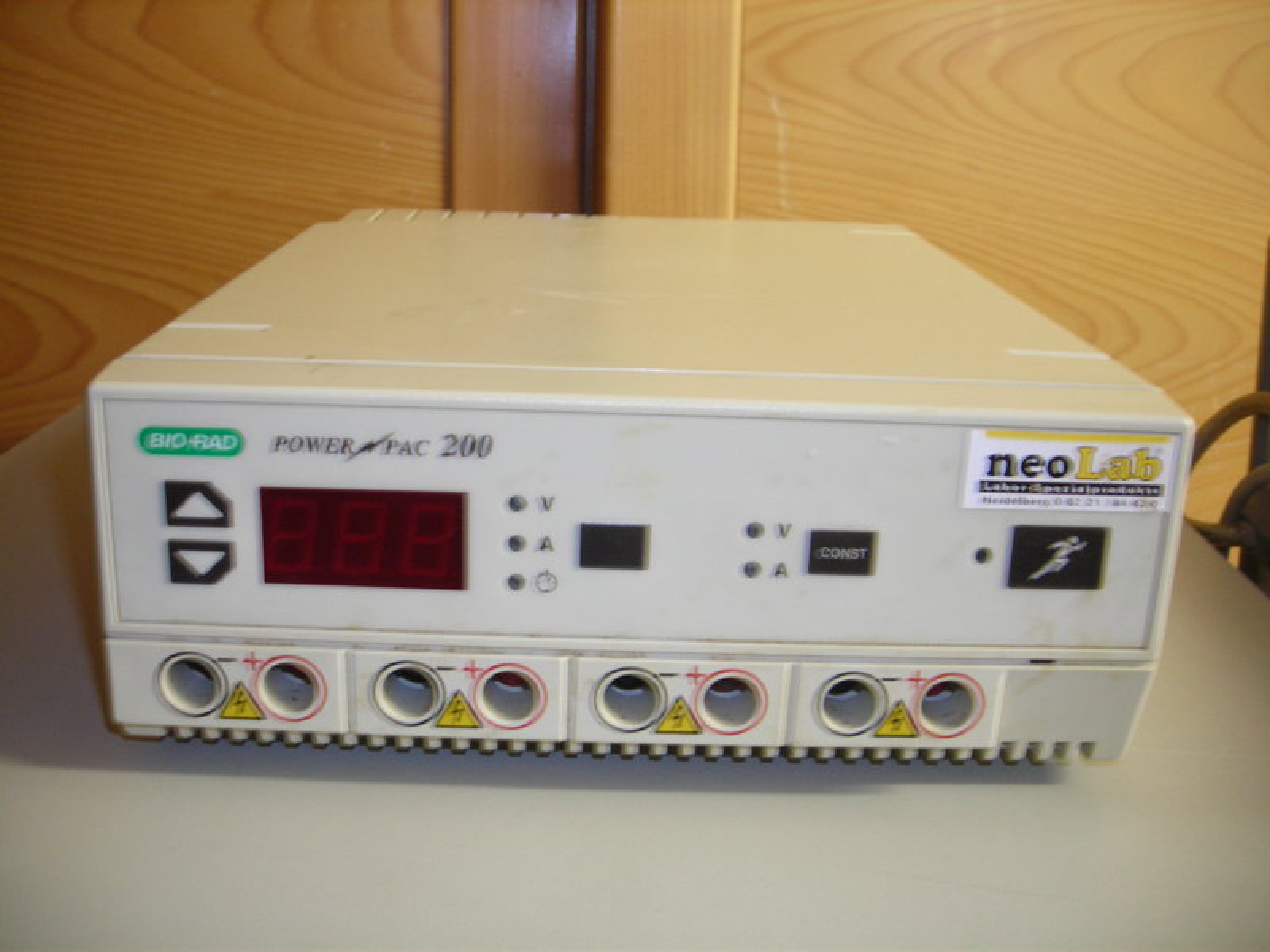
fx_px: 1394
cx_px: 635
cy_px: 476
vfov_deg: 37.7
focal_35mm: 38
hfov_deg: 49.0
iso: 200
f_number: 3.2
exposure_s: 1/4.4
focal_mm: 6.3
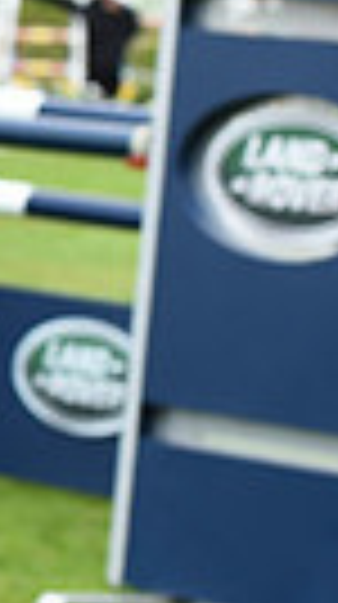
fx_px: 5070
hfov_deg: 3.7
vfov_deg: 6.8
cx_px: -897
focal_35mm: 317
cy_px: 140
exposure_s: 1/1600
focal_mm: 70
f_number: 5.6
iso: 1000
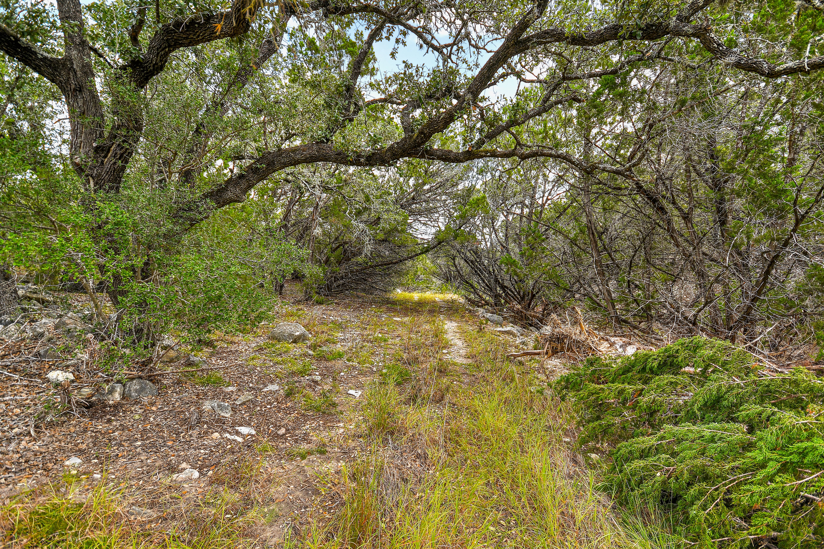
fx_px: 378
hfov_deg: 95.0
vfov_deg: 72.1
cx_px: 412
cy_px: 274
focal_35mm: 16
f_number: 5.6
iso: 125
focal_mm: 11
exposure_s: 1/15
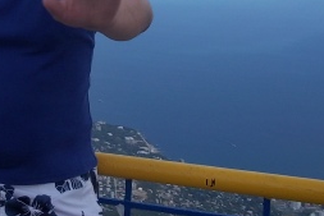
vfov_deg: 18.2
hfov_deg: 26.7
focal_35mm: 74
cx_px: 58
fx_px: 666
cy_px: 25
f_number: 8
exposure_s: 1/200
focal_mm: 6.5
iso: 80
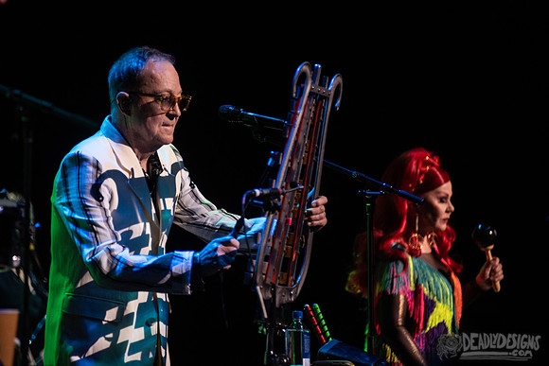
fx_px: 3615
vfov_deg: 5.8
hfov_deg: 8.7
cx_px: 224
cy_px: 150
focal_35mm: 237
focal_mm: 200
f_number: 3.2
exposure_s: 1/800
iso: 1250
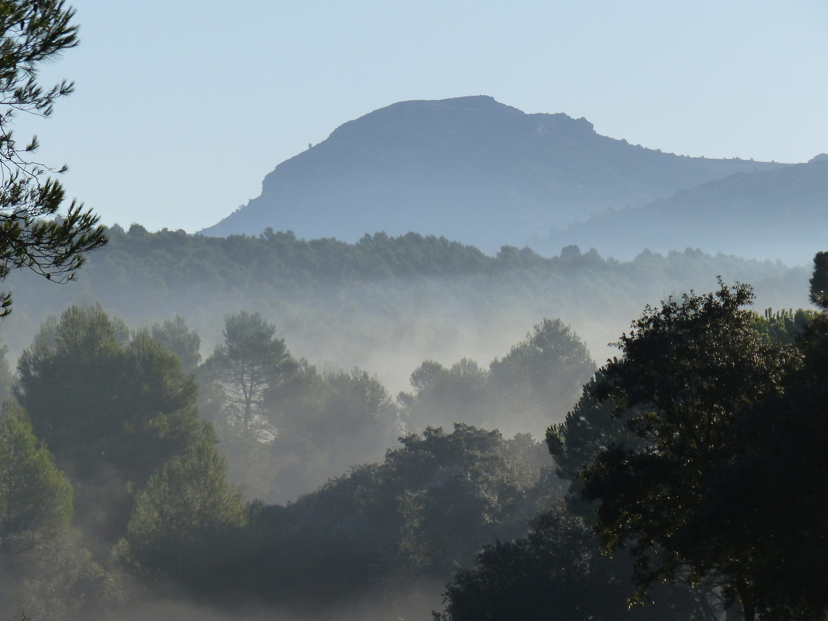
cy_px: 310
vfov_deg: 4.0
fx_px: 8898
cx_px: 414
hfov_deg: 5.3
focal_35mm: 372
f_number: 4
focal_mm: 67
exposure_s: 1/1600
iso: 160
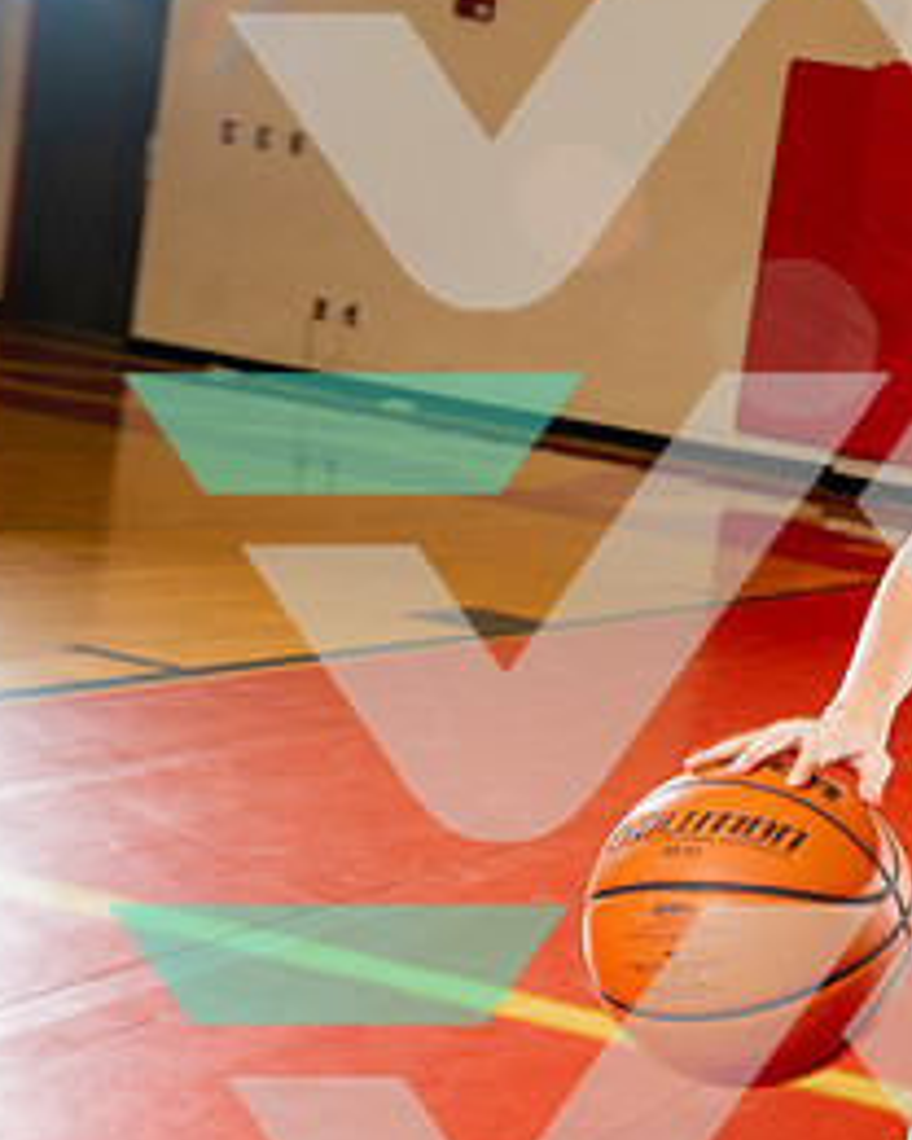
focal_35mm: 65
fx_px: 2193
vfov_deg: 29.1
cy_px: 607
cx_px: 1241
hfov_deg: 21.0
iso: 500
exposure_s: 1/250
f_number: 4.5
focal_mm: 31
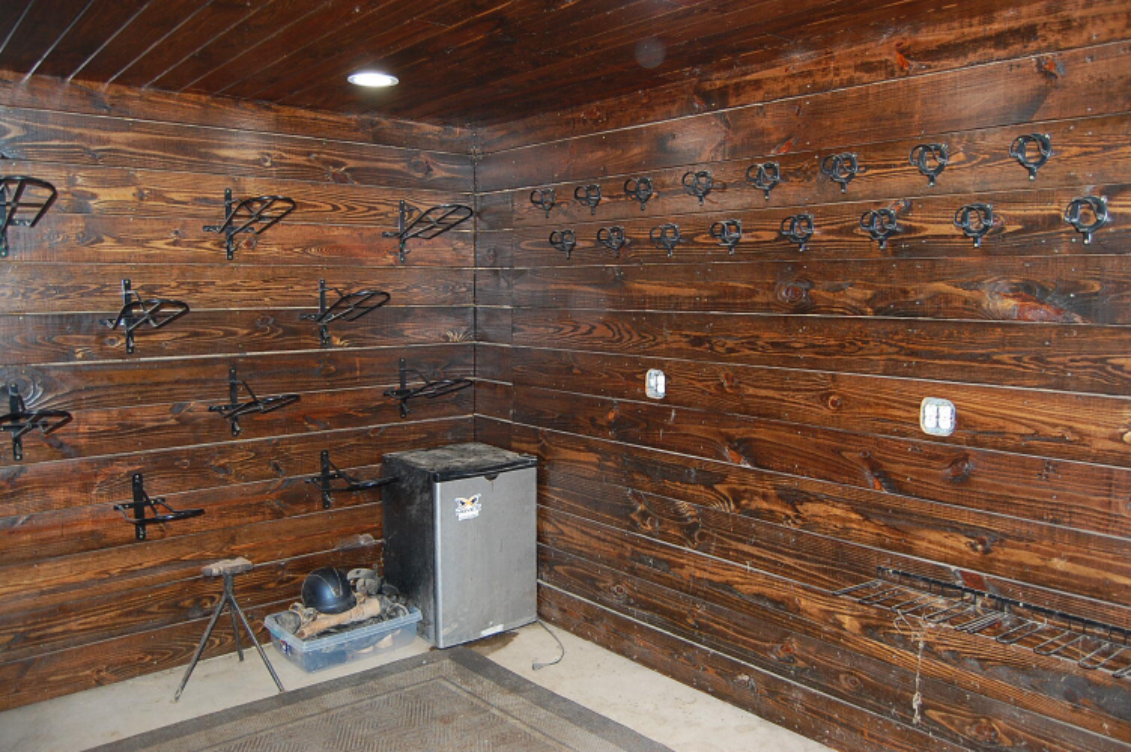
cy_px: 376
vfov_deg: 47.8
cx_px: 566
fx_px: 847
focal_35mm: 27
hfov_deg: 67.4
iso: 400
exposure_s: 1/60
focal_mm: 18
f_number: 3.5
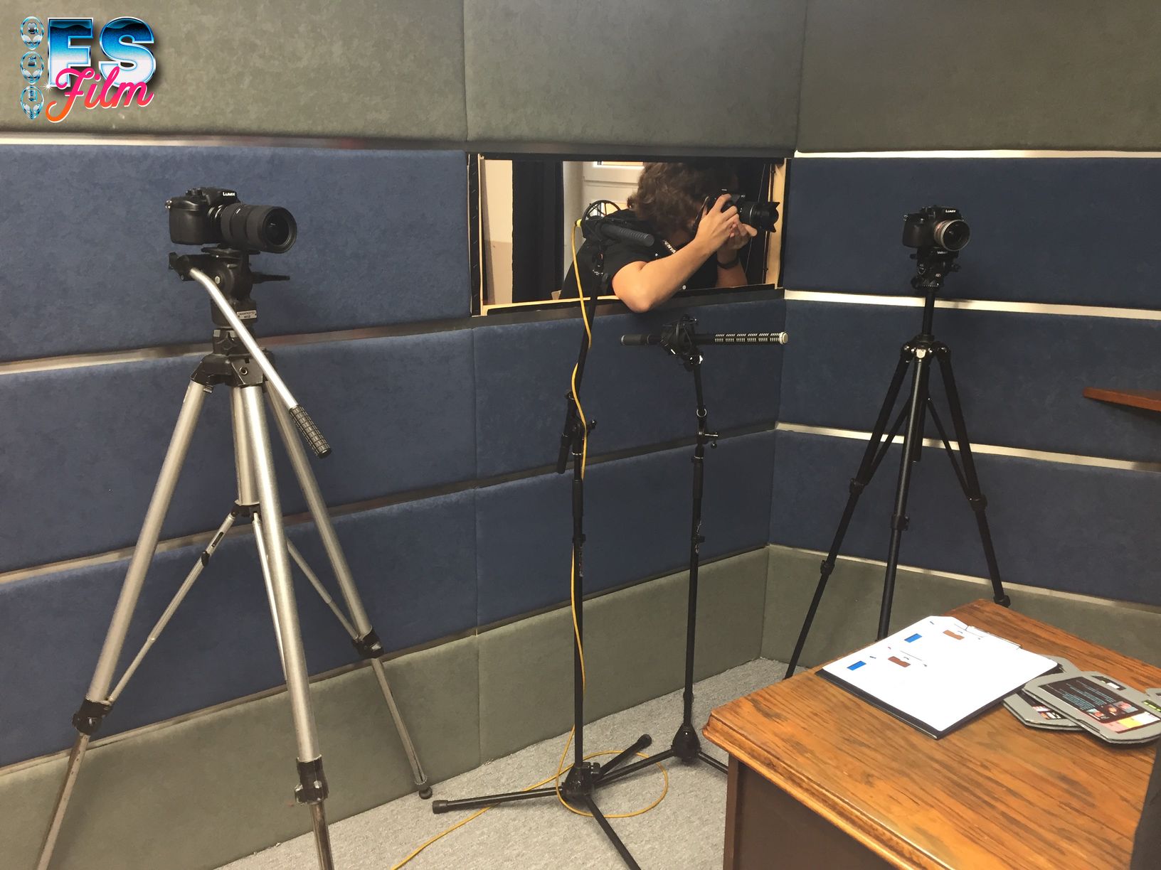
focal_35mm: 29
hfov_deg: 61.7
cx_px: 580
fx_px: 973
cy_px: 435
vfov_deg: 48.2
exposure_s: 1/33
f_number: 2.2
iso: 80
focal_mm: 4.15
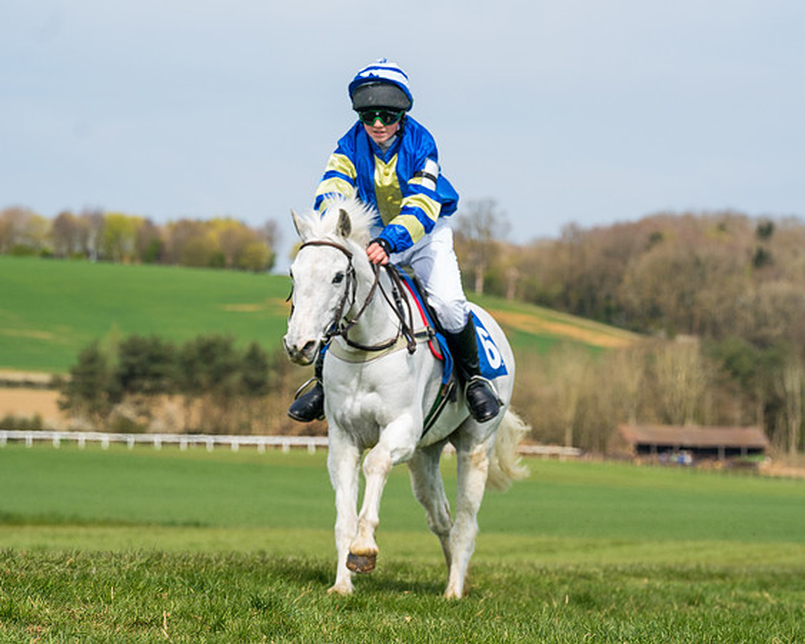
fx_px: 4286
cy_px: 300
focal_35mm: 180
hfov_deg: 10.7
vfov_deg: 8.6
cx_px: 427
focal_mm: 135
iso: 400
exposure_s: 1/1000
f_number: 6.3
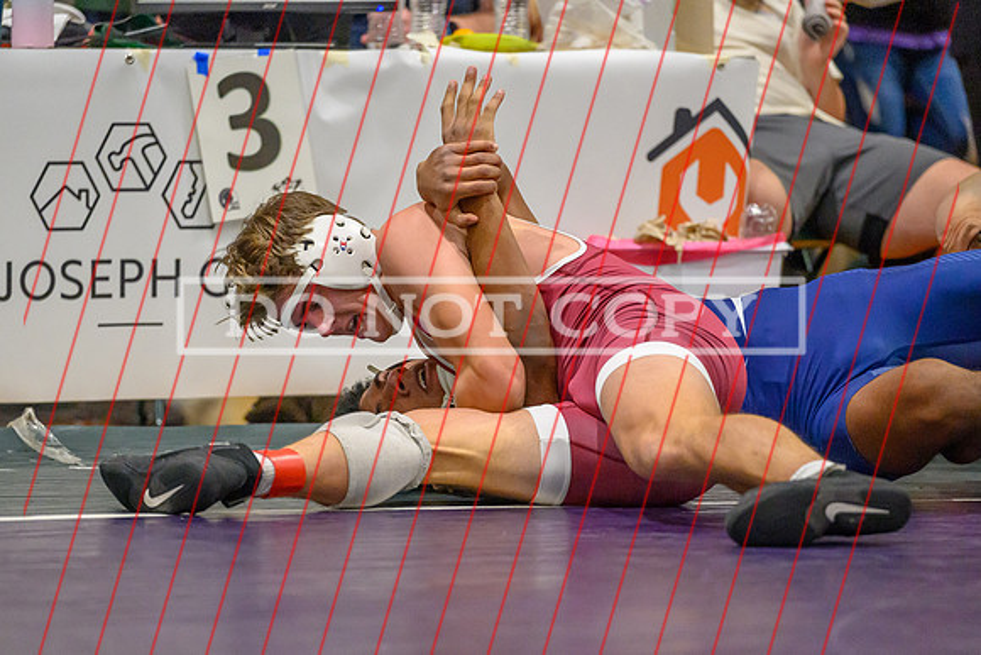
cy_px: 343
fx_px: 7121
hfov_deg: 7.9
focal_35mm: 261
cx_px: 456
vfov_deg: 5.3
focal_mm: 200
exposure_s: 1/800
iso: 5600
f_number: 2.8
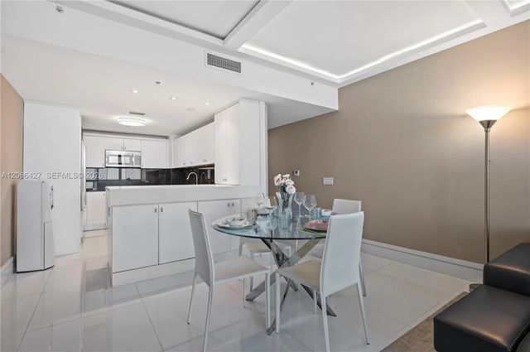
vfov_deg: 70.3
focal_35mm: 17
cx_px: 265
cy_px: 176
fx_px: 250
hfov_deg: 93.3
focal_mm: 17
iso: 200
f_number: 8
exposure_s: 1/2.5
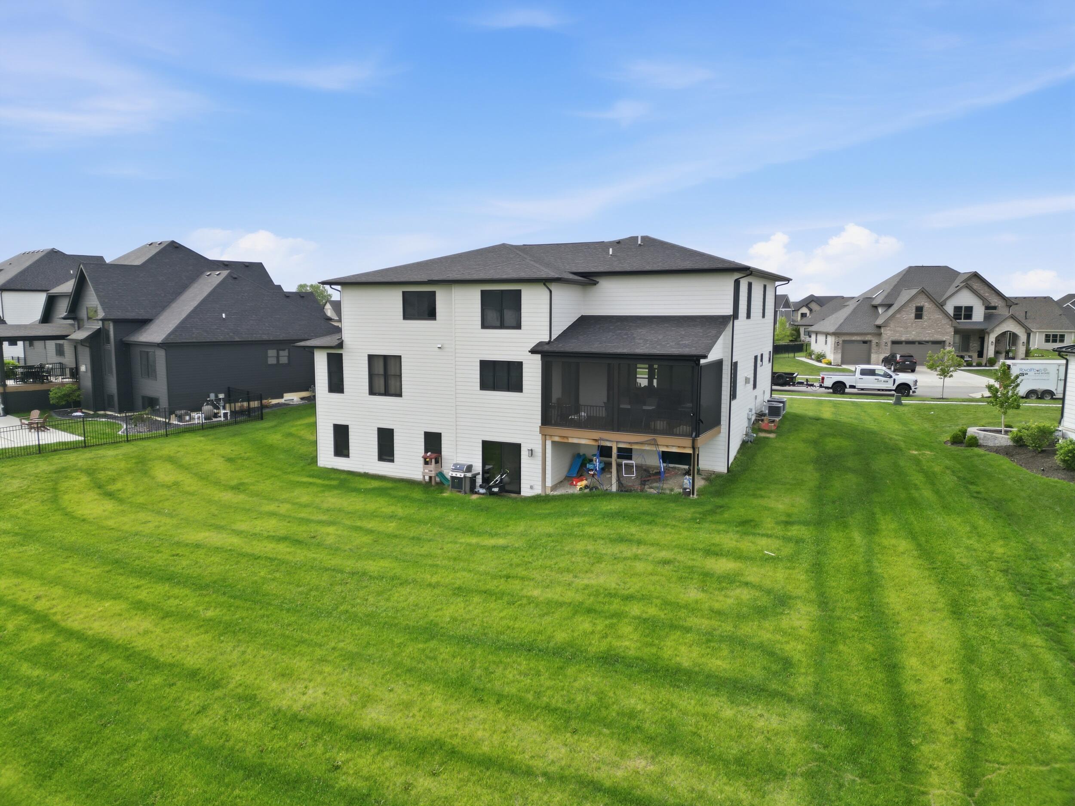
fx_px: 745
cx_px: 538
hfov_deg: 71.6
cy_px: 403
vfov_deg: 56.8
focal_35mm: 24
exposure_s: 1/2500
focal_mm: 6.7
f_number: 1.7
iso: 100
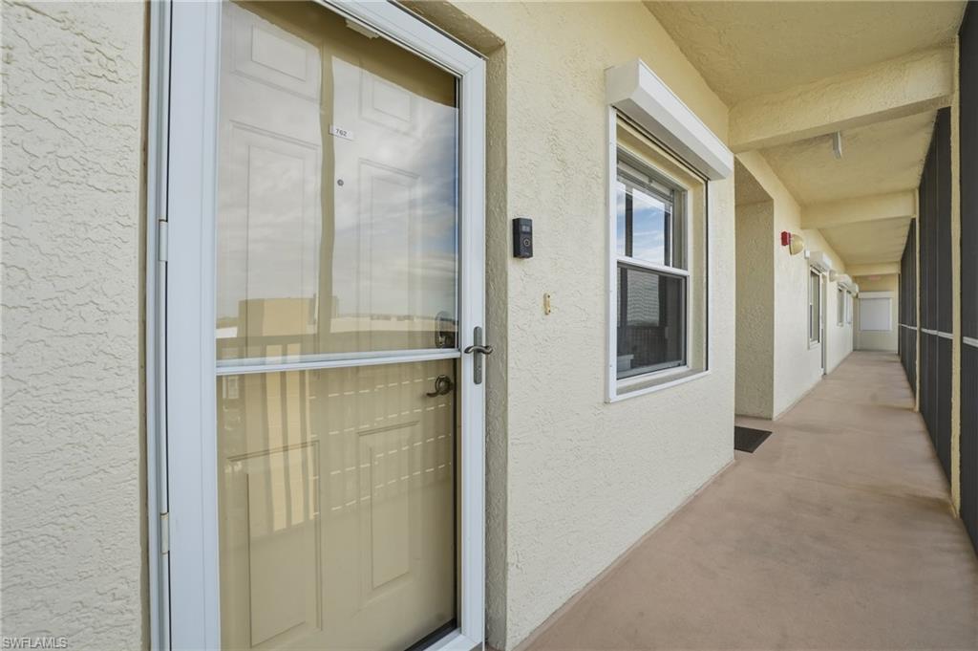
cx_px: 489
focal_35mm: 16
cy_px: 326
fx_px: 434
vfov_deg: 73.7
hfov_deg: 96.8
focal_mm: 16
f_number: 9
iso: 400
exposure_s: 1/1000
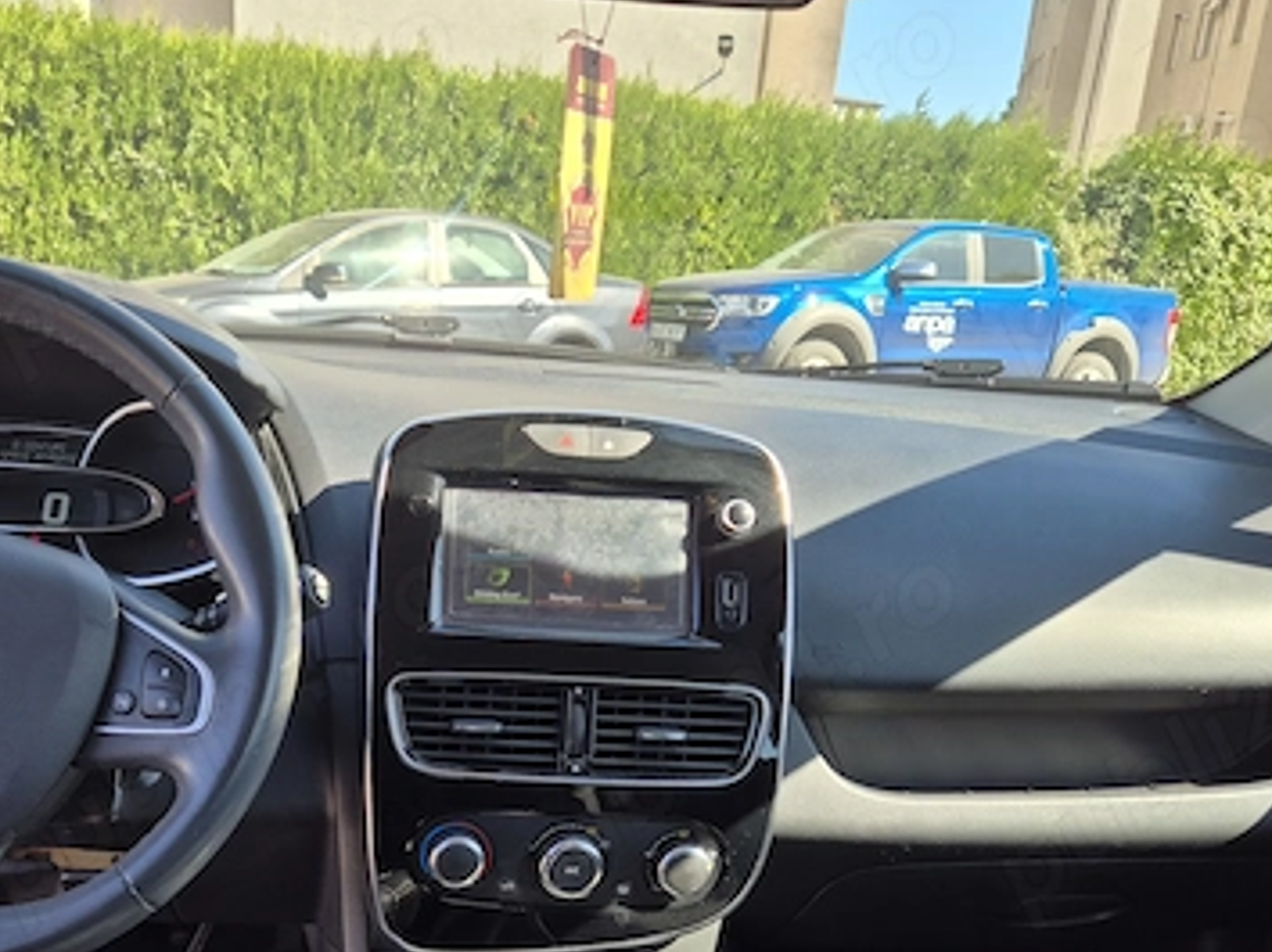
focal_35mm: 39
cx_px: 471
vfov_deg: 35.5
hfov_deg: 47.4
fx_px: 1432
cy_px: 772
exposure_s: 1/328
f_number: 1.8
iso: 25
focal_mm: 5.4
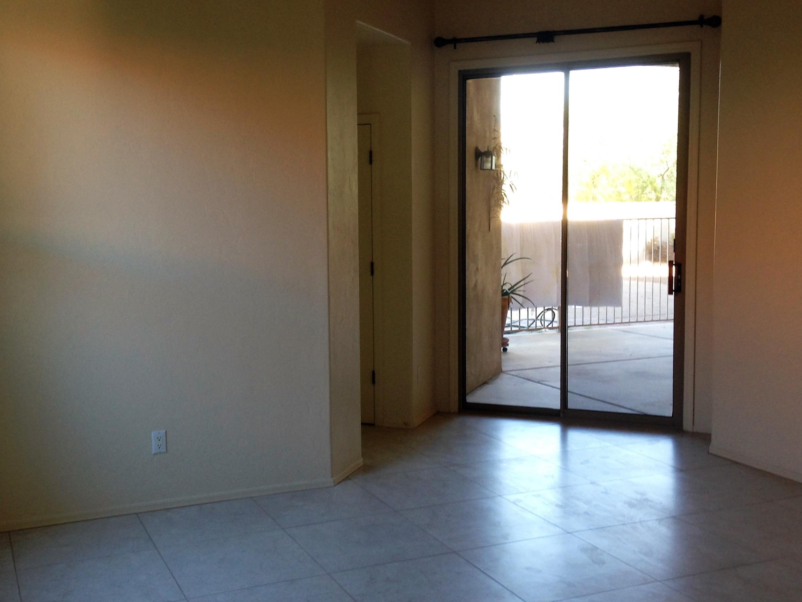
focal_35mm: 41
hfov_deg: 45.6
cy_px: 279
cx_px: 340
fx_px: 950
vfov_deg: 35.1
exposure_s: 1/20
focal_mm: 4.12
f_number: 2.4
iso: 64
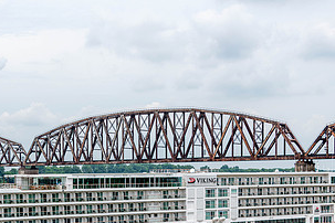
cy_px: 205
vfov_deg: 19.3
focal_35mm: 69
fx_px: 642
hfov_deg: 29.0
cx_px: 111
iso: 64
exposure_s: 1/160
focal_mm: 36
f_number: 8
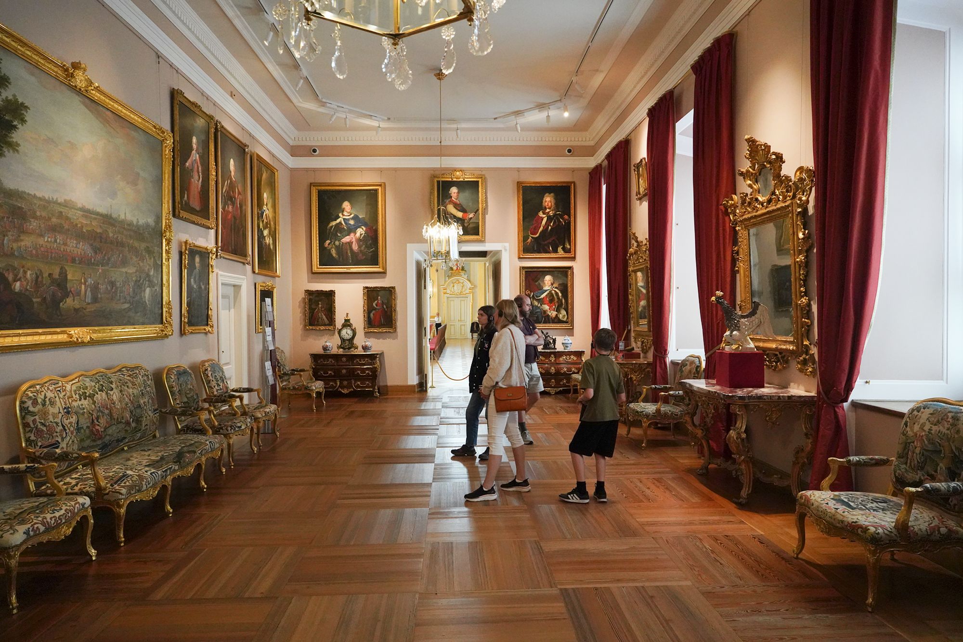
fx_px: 642
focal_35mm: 24
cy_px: 321
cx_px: 482
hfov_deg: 73.7
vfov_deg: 53.1
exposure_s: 1/80
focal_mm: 24
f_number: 6.3
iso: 6400
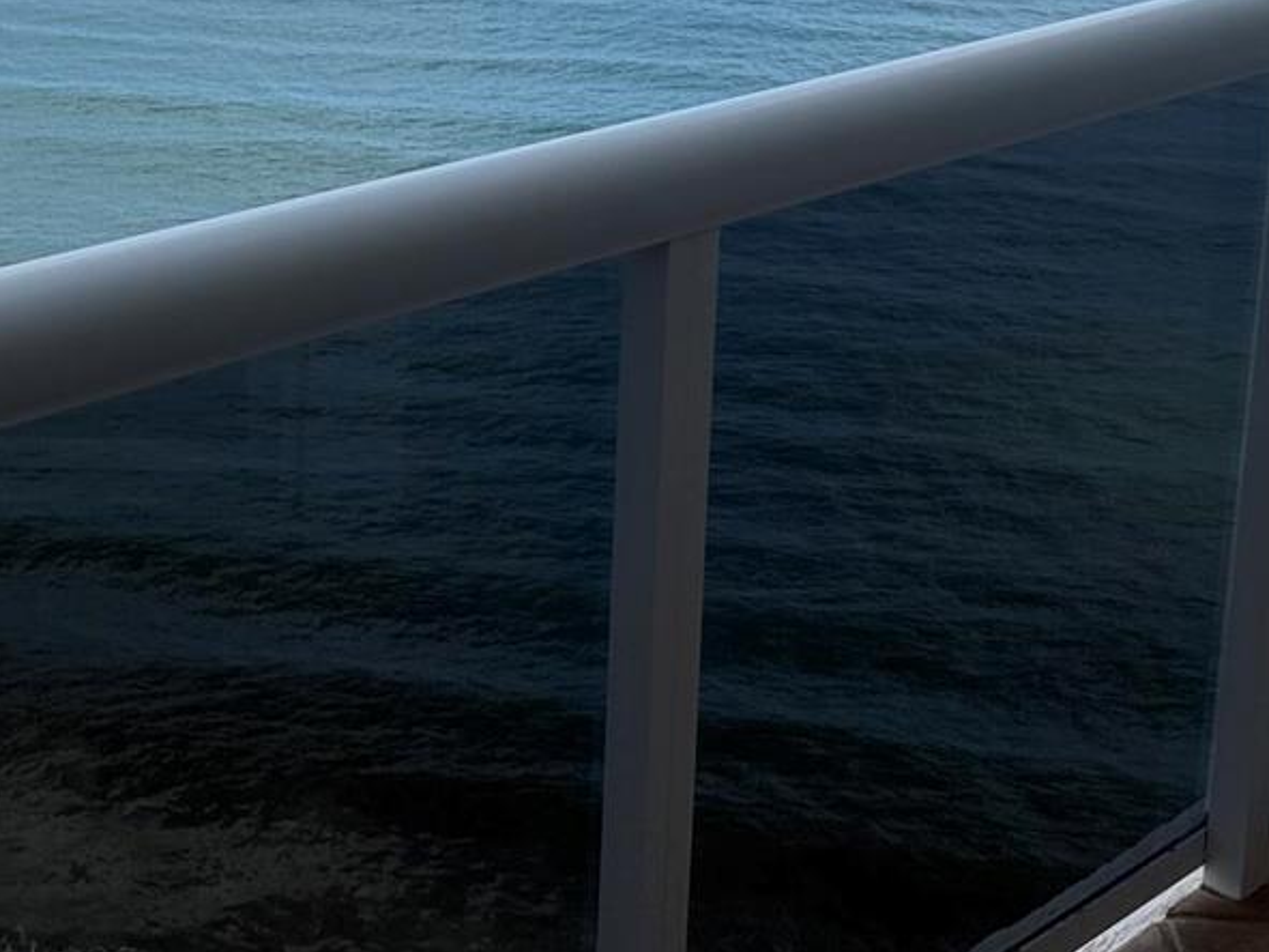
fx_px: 2382
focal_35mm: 65
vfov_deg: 21.7
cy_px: -28
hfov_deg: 29.1
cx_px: 223
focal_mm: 6.76
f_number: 1.78
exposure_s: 1/4167
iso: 80
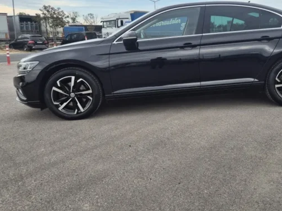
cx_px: 185
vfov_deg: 40.5
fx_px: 285
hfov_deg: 51.8
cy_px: 85
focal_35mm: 35
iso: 25
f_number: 1.8
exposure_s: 1/972
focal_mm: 5.4
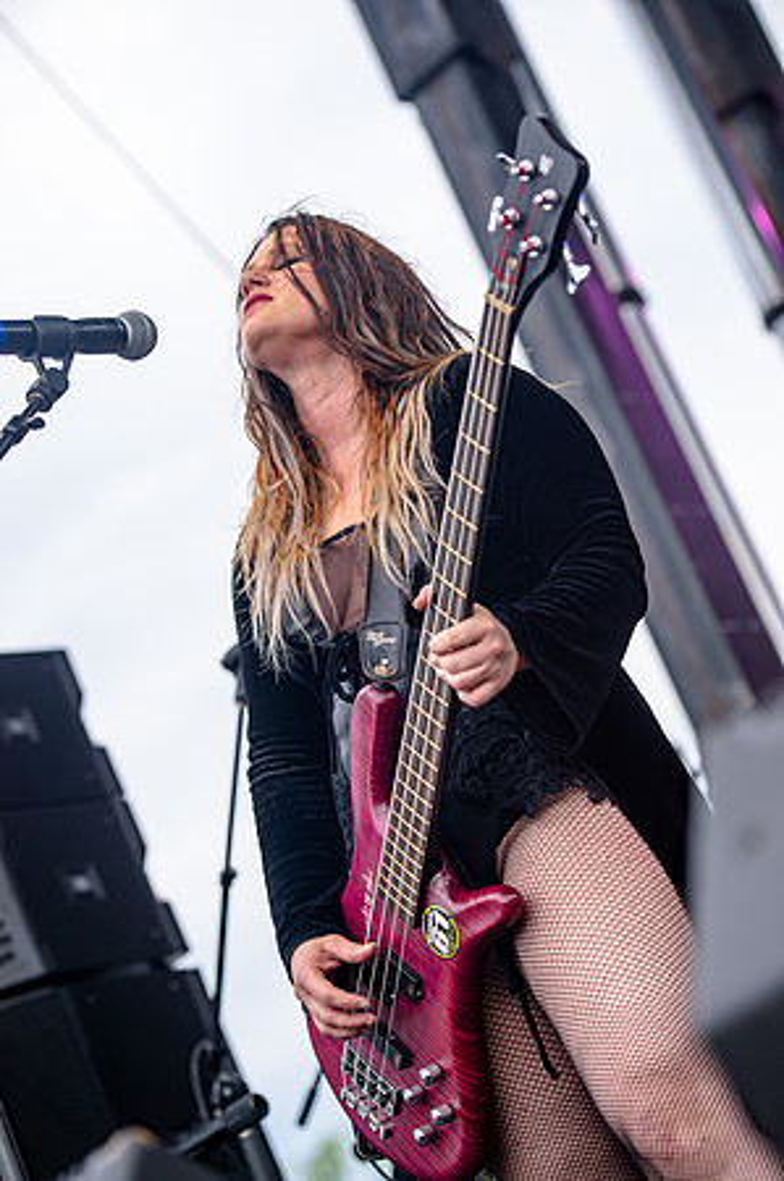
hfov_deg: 13.0
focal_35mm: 105
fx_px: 3438
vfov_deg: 19.5
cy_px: 590
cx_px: 392
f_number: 4
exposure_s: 1/640
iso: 200
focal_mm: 105
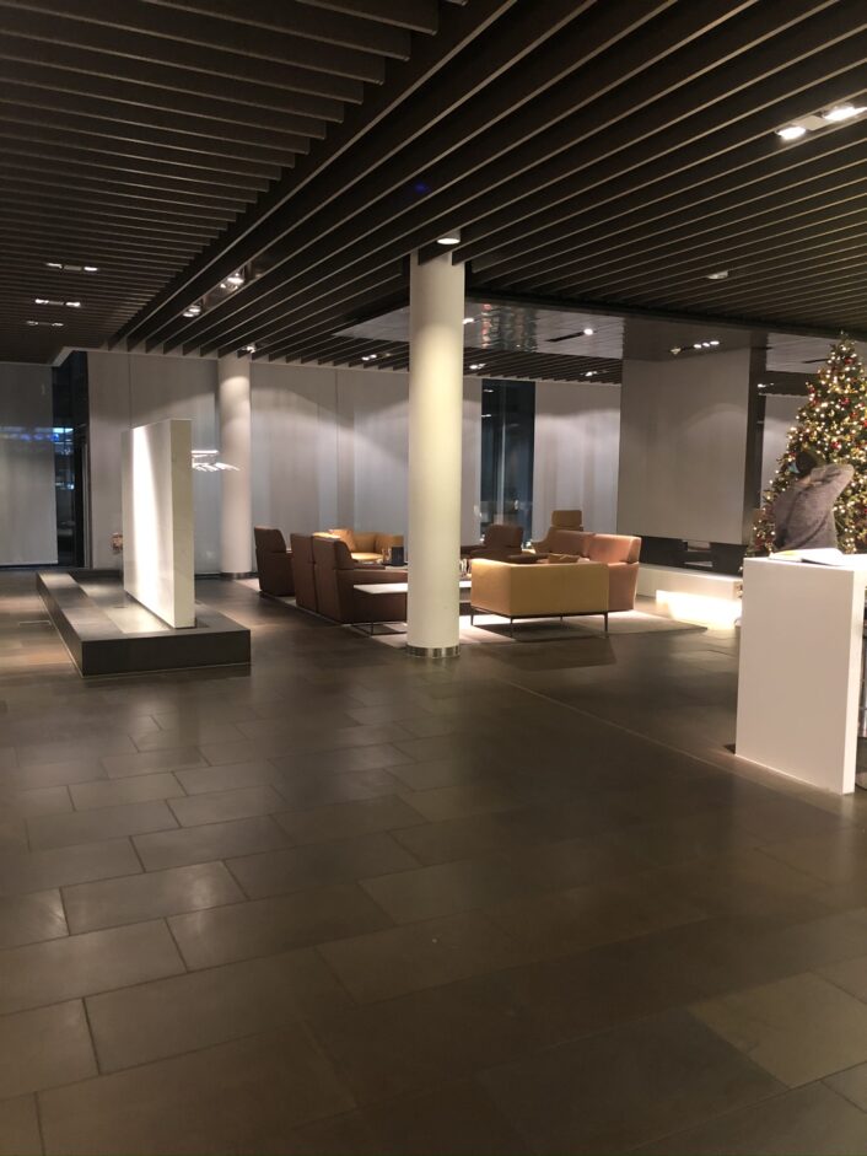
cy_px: 578
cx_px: 434
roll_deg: +0.6
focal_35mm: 28
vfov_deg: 63.4
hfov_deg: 49.8
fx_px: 935
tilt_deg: -4.4
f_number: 1.8
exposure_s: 1/8
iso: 80
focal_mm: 4
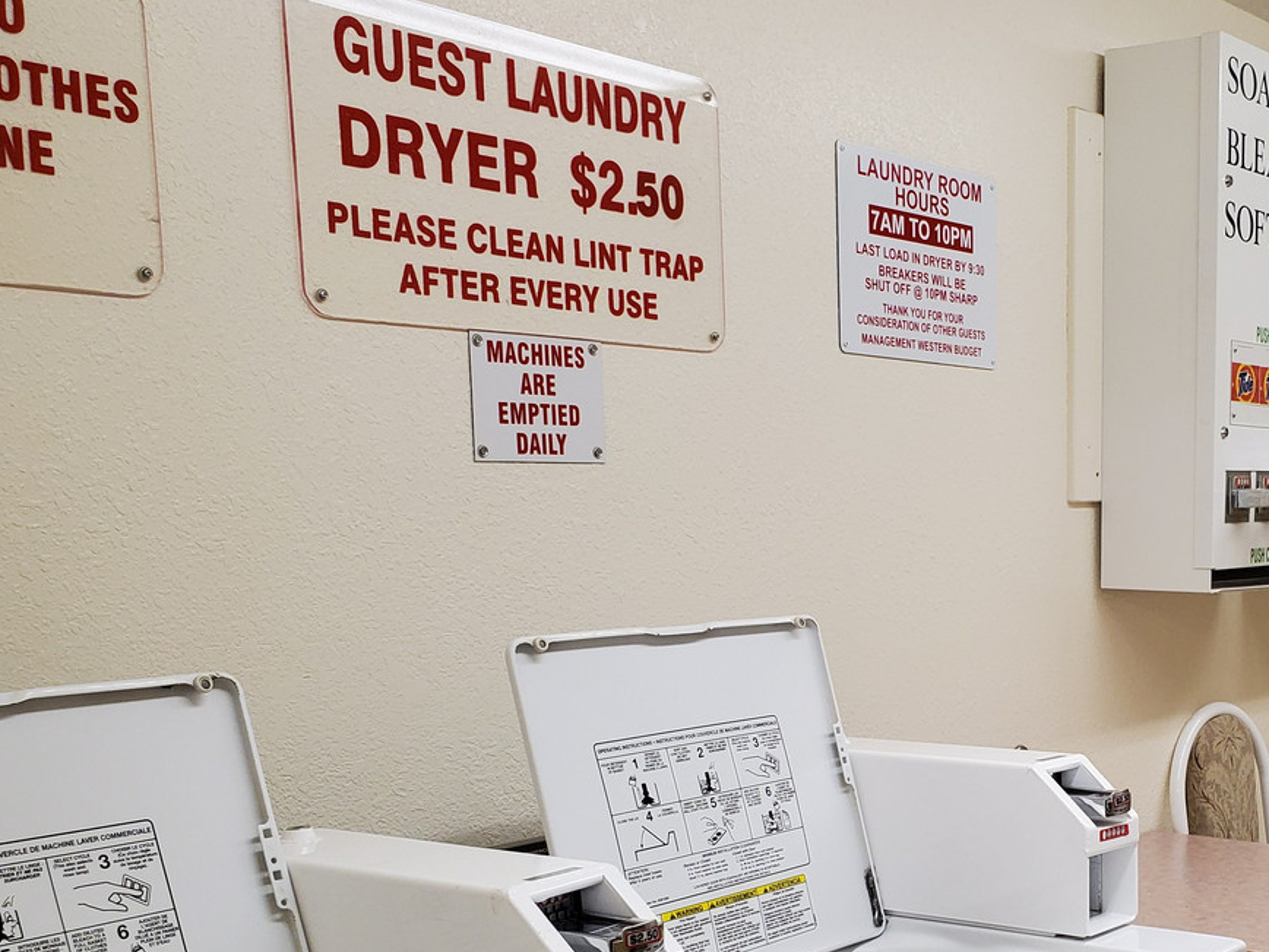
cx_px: 1115
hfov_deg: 38.7
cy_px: 737
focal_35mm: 46
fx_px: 1686
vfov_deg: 30.9
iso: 160
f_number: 2.4
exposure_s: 1/120
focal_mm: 4.3
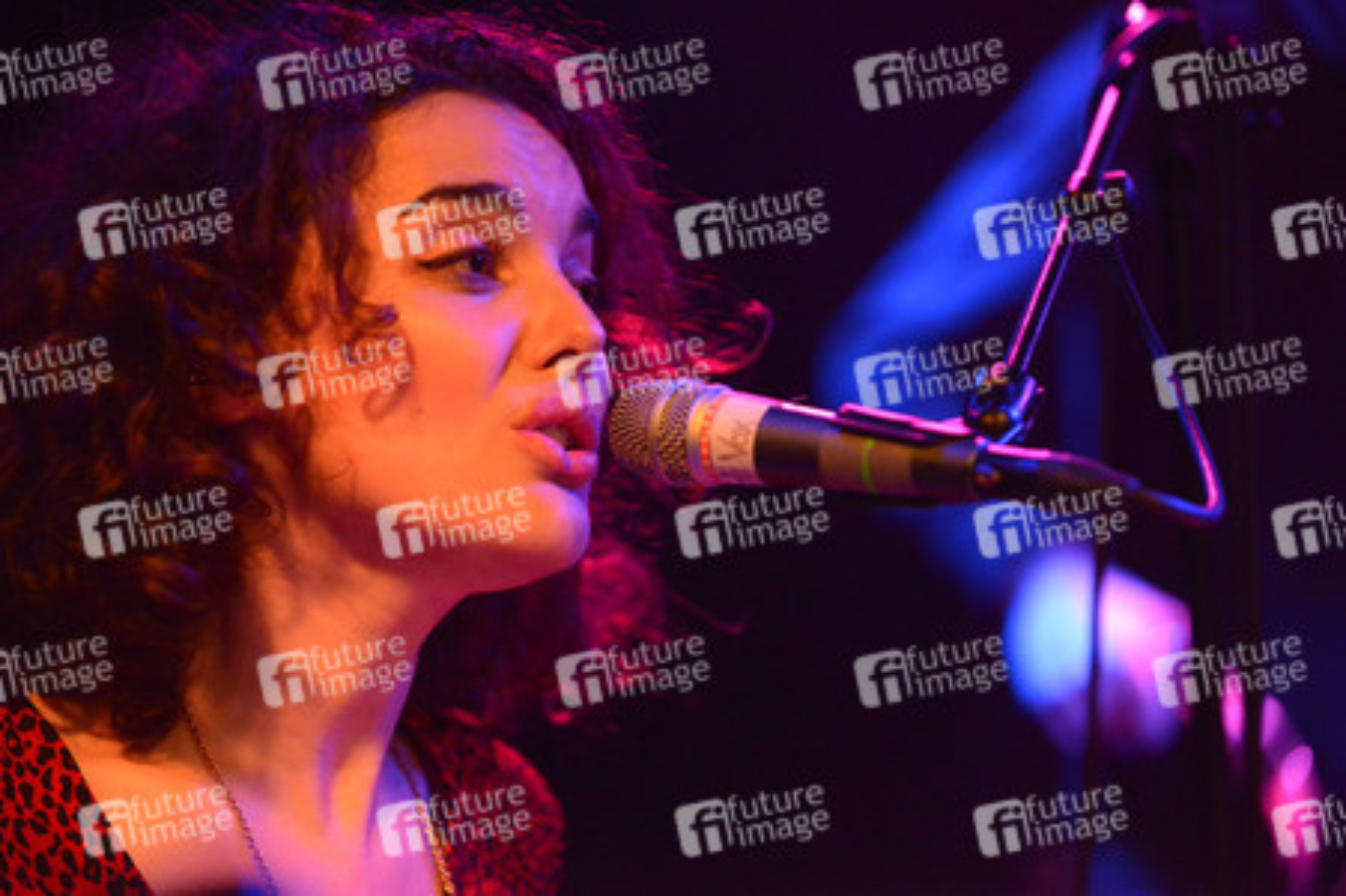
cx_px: 673
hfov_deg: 17.1
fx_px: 4483
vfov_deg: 11.4
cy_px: 448
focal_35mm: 120
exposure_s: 1/200
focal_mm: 120
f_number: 2.8
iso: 8063
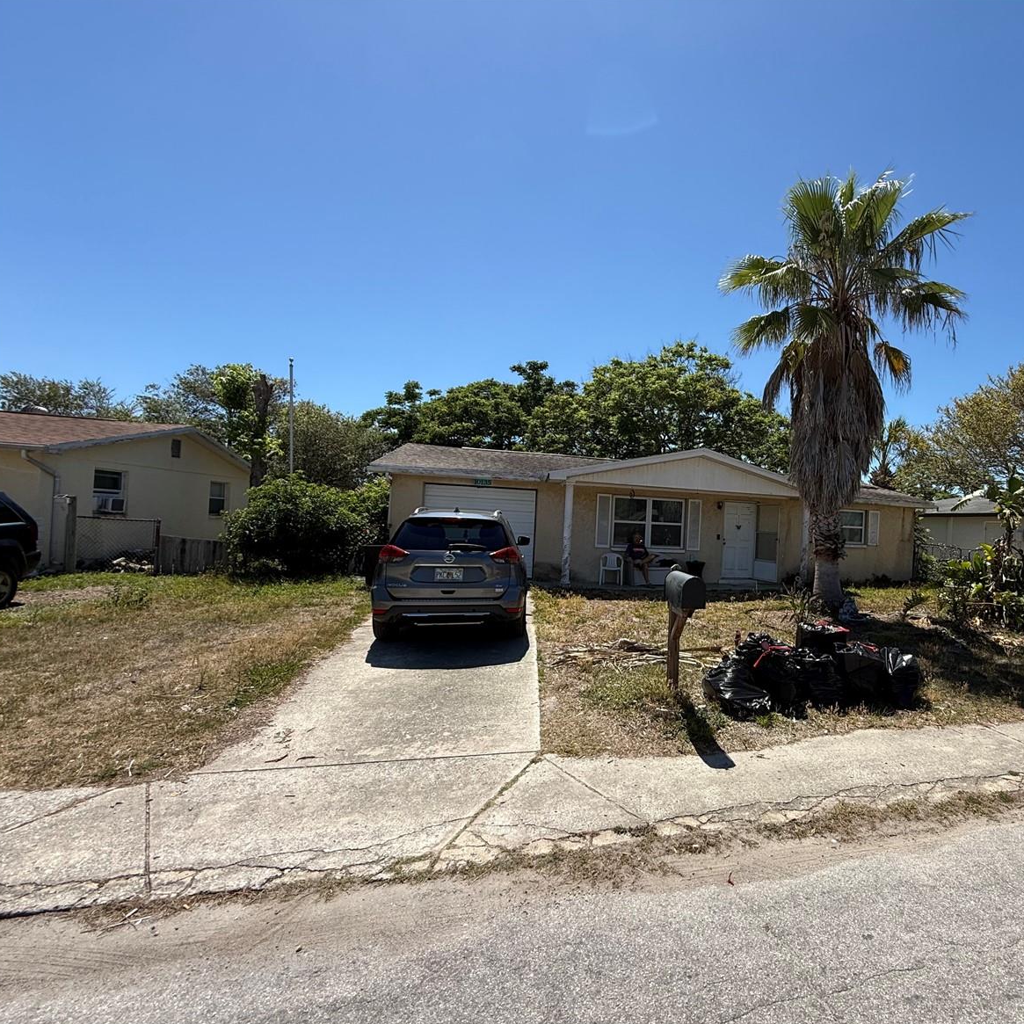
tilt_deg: +0.5
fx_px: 569
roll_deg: -3.3
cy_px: 522
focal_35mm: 17
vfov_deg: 84.0
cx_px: 692
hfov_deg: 80.8
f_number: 2.2
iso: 50
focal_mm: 2.22
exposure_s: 1/1399
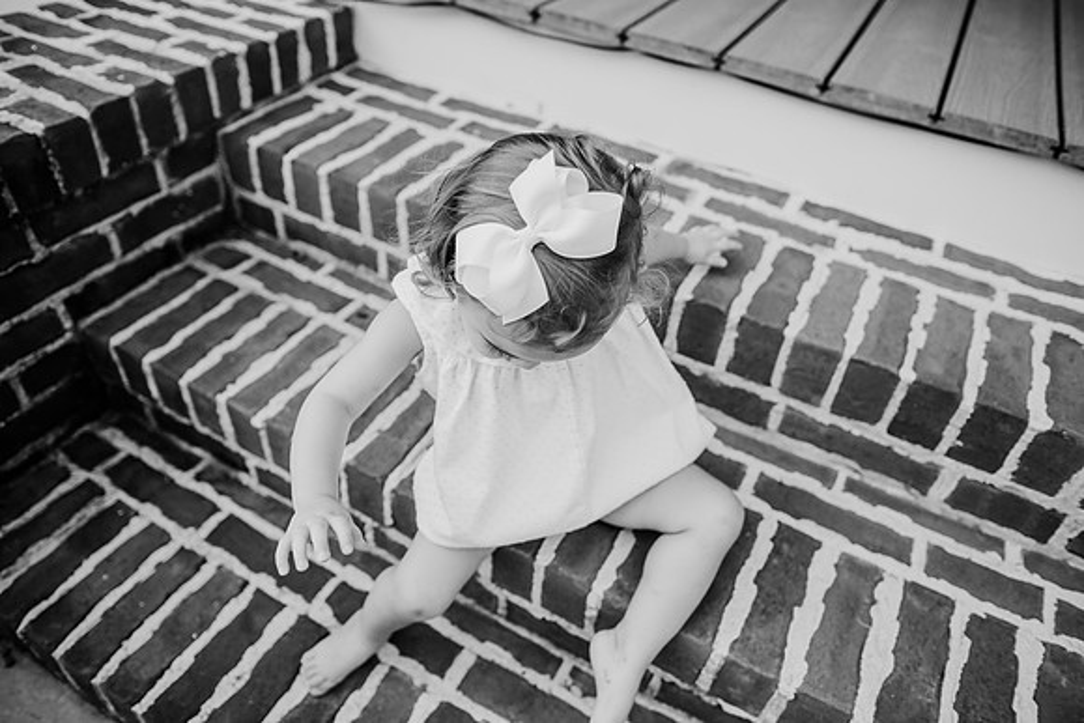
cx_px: 542
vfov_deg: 53.2
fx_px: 723
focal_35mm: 24
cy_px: 362
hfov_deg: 73.7
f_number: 2.5
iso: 200
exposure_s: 1/400
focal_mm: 24
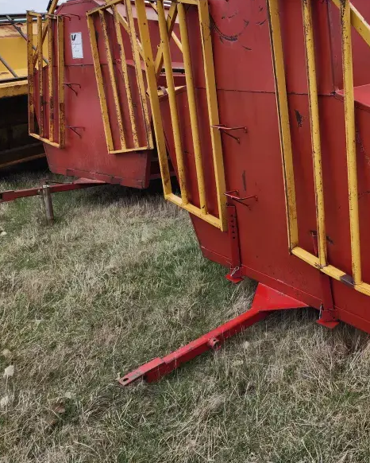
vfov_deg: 48.7
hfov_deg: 36.3
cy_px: 179
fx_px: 506
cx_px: 367
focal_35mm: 37
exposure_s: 1/746
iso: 12
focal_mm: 6.4
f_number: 1.8
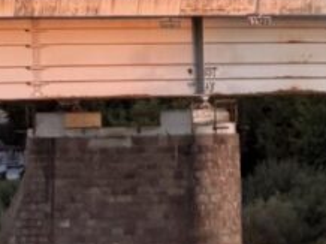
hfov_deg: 4.0
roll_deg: +1.9
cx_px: 70
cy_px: 74
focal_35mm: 490
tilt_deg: +2.5
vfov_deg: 3.0
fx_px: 4610
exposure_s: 1/121
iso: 80
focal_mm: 16.89
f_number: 2.8
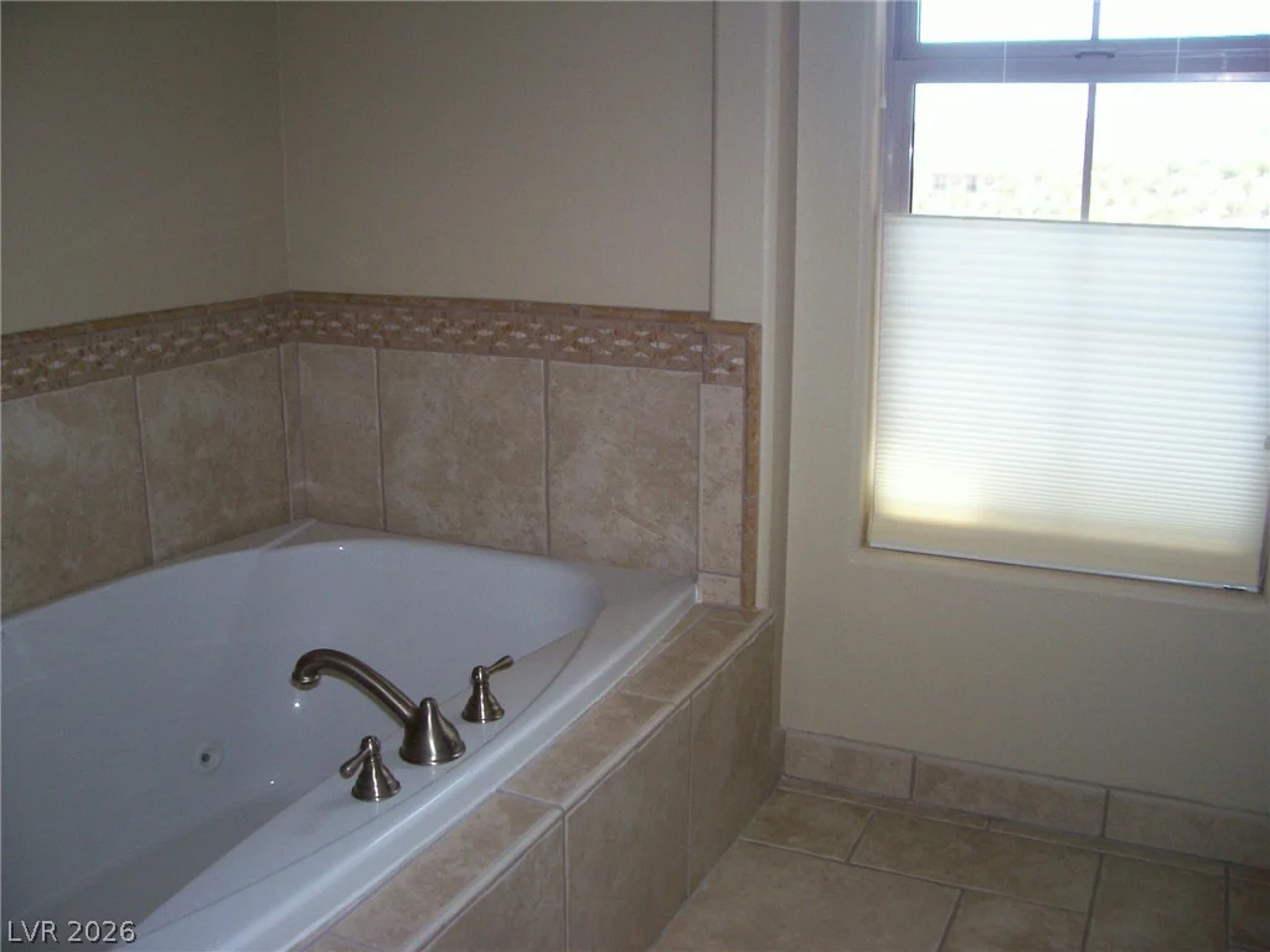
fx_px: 1247
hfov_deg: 54.0
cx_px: 635
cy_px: 476
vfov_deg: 41.8
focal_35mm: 34
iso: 140
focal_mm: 5.6
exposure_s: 1/112
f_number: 2.7
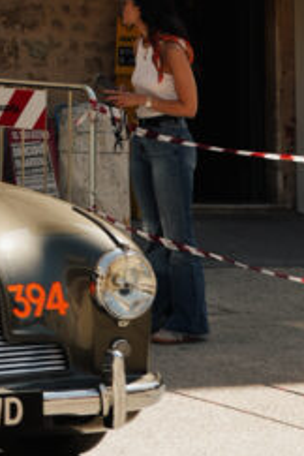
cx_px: -391
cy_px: -131
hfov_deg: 9.1
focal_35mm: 138
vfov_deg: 14.3
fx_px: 1748
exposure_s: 1/320
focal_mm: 24
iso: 100
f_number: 4
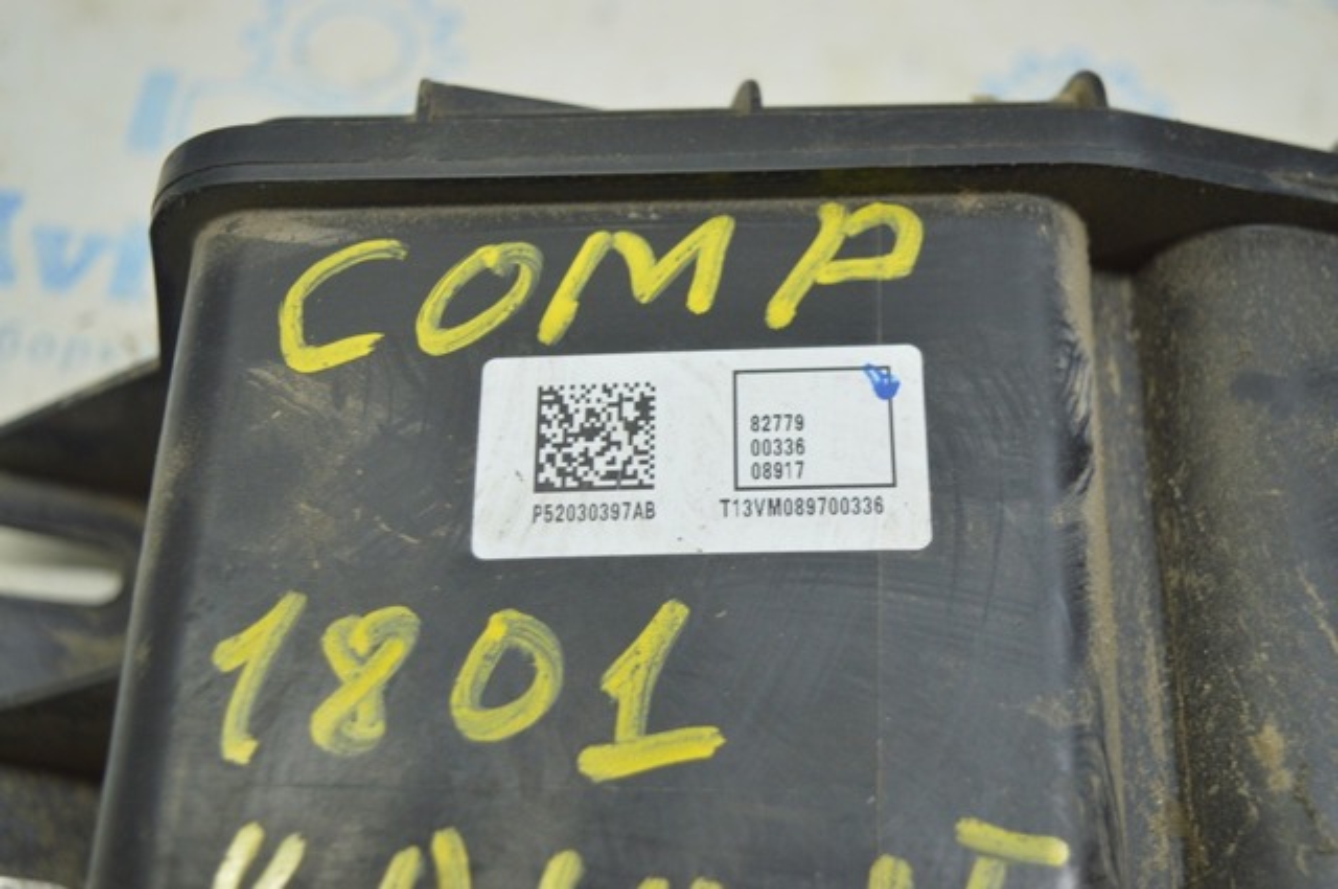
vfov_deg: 28.0
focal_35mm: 48
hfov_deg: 41.2
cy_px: 444
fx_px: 1782
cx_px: 669
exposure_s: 1/40
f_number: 4.5
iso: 400
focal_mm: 32
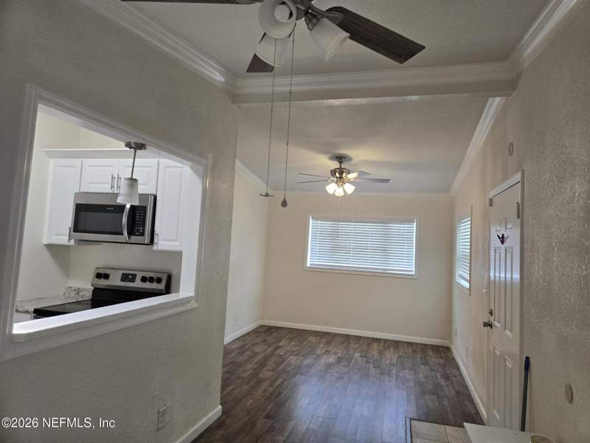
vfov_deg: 58.9
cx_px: 295
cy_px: 222
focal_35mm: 23
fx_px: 392
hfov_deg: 73.9
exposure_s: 1/120
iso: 125
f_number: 1.8
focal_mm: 5.4
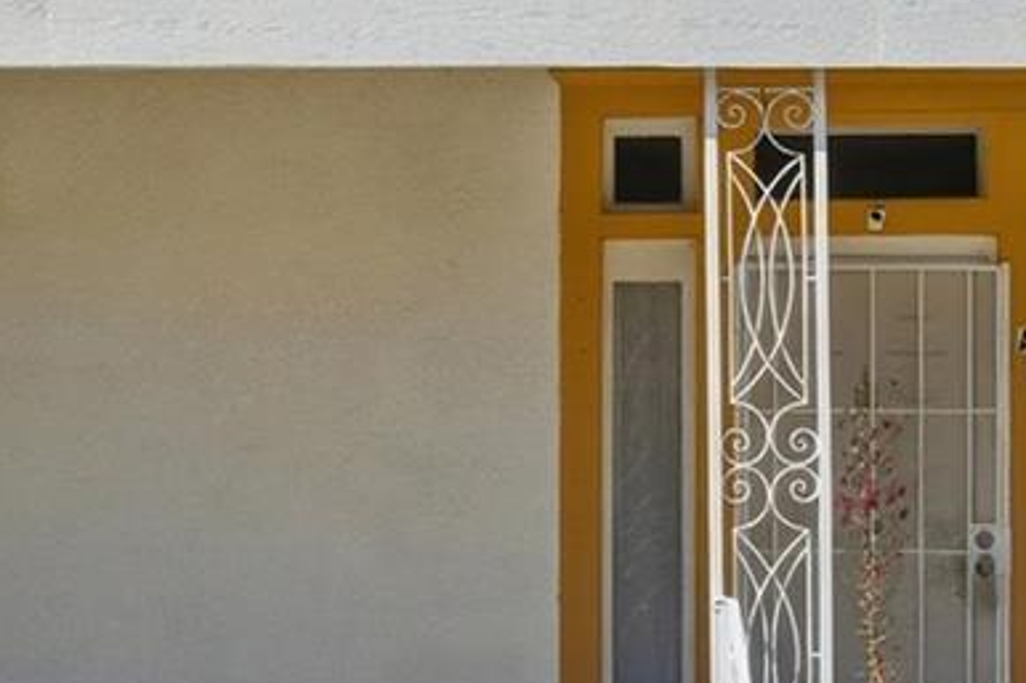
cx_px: 247
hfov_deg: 16.7
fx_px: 3475
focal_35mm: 122
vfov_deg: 11.2
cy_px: 409
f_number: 8
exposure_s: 1/8000
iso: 200
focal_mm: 23
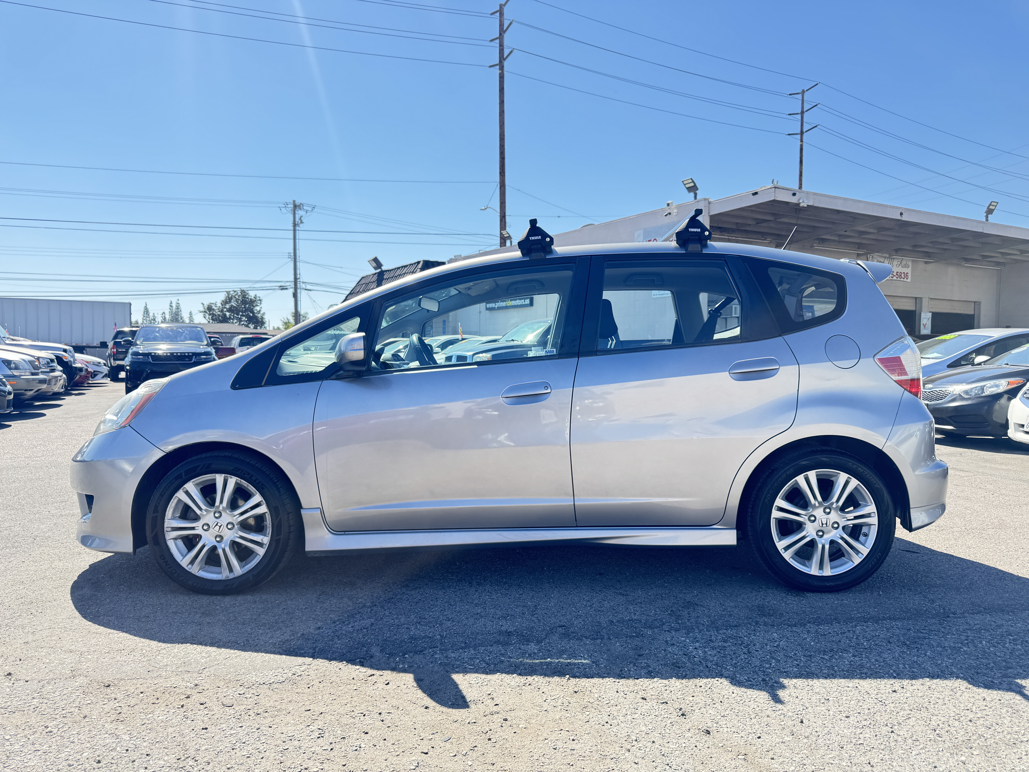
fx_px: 713
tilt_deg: -4.4
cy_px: 386
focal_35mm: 24
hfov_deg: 71.6
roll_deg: -1.2
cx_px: 514
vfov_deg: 56.8
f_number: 1.78
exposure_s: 1/1215
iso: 80
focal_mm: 6.76
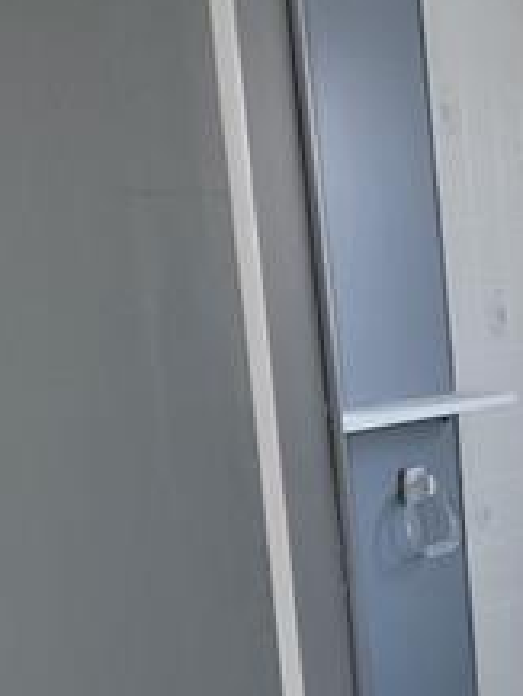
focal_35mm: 85
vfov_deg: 22.7
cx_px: 716
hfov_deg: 16.3
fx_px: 1711
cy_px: 545
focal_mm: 6.7
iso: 100
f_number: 1.8
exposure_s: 1/60
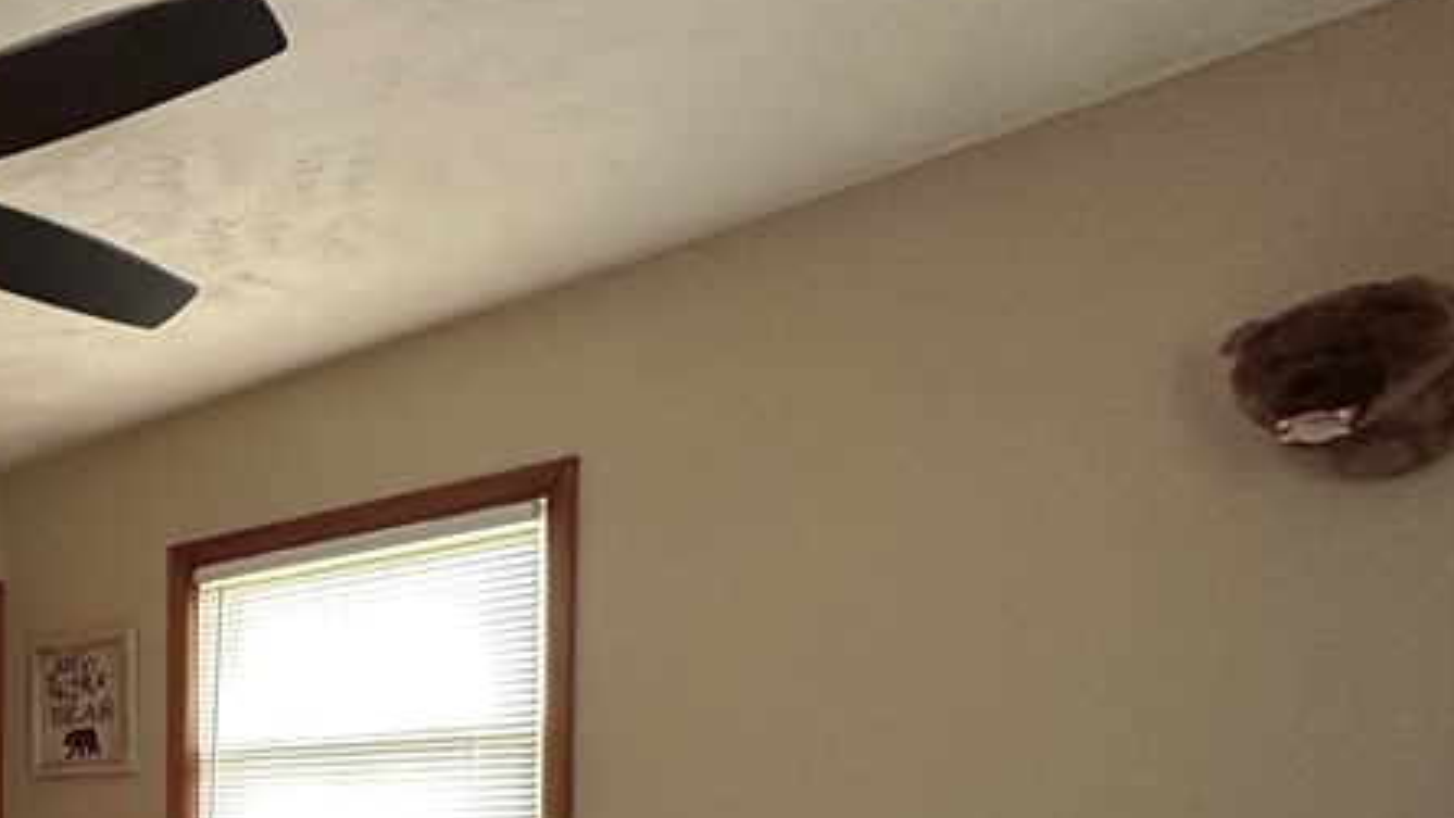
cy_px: 916
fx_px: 1350
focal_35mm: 35
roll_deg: +1.1
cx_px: -199
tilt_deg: -3.8
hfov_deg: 42.4
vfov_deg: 30.0
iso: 320
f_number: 2.2
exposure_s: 1/64
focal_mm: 2.22
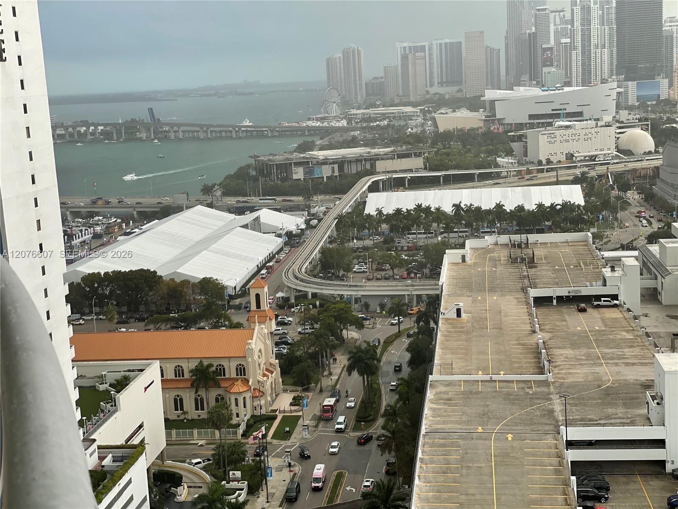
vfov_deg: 28.0
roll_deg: +3.6
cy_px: 254
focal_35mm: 52
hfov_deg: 36.8
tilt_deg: -9.8
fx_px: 1018
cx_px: 339
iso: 25
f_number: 2
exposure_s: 1/289
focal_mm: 6
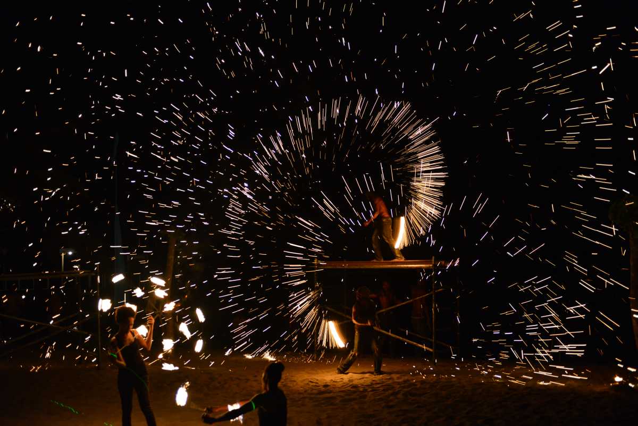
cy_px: 213
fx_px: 886
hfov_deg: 39.6
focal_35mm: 50
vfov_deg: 27.0
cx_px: 319
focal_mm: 50
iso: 1600
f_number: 2.8
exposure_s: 1/50
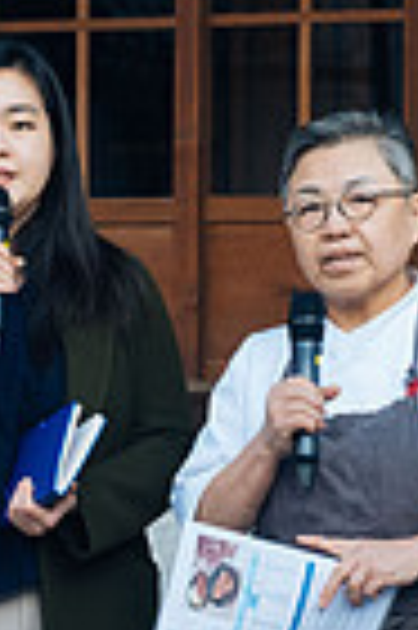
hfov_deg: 6.4
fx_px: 3701
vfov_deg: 9.7
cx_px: -63
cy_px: 360
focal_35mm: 212
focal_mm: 44.1
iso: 800
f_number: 3.2
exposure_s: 1/500
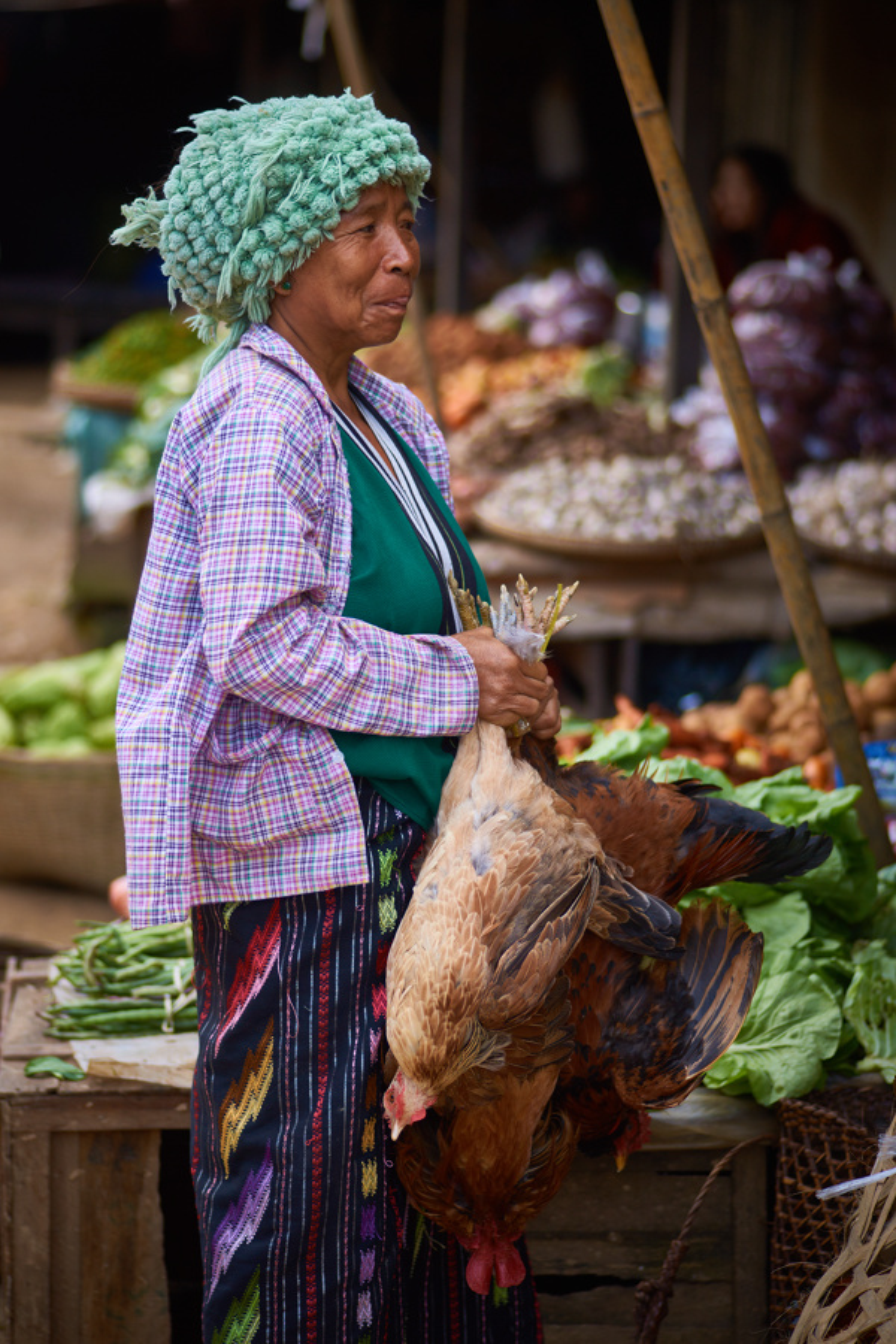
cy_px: 672
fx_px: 3733
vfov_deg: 20.4
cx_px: 448
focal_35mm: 100
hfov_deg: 13.7
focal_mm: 100
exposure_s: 1/200
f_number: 2.8
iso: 200
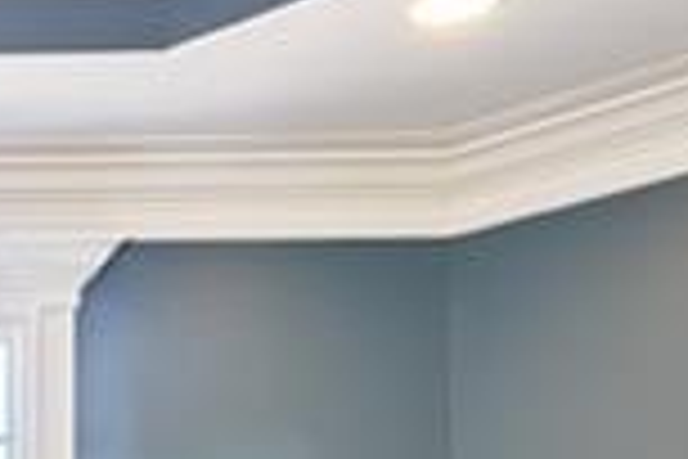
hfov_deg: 18.9
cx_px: -360
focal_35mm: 94
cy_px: 936
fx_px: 1796
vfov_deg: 12.6
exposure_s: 1/30
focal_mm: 14
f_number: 11
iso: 64
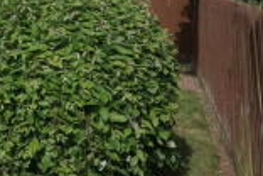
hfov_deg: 28.4
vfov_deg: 21.8
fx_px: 402
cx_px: -94
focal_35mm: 55
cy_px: -63
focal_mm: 12
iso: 100
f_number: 6.3
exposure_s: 1/250
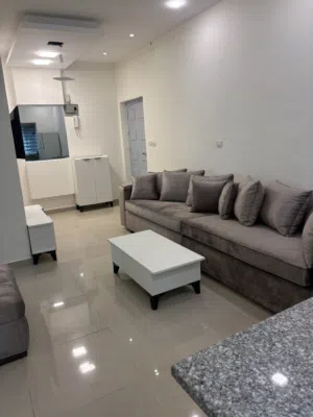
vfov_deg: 67.3
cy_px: 208
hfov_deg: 53.1
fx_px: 313
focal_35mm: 26
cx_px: 156
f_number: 1.6
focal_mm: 5.96
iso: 64
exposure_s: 1/122
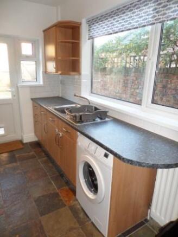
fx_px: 164
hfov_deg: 56.8
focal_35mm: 24
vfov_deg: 71.6
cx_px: 89
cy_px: 118
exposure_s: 1/20
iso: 120
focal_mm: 4.3
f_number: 3.1
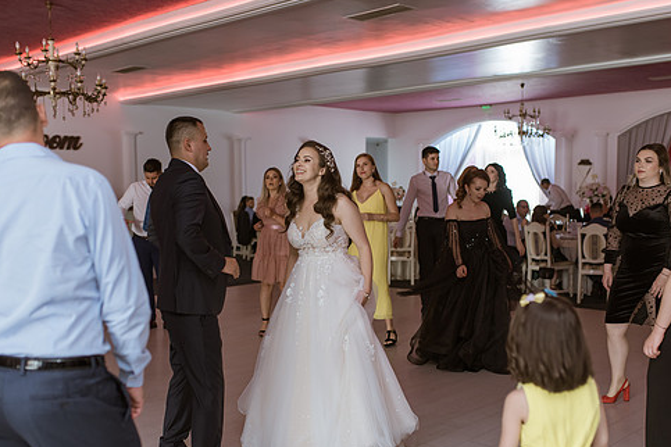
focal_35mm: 42
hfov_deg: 46.4
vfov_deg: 31.8
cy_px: 266
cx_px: 332
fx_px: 783
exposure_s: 1/200
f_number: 2
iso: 1000
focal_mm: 35
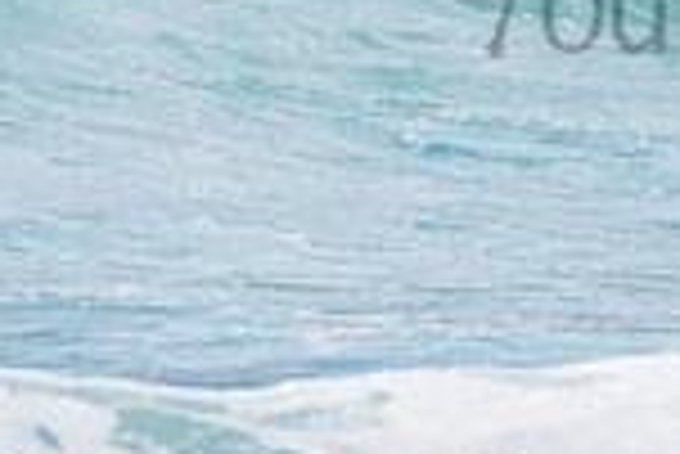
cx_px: 1228
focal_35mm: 2357
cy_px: -79
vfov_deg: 0.6
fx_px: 44563
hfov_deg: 0.9
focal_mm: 500
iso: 110
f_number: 5.6
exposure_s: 1/2000
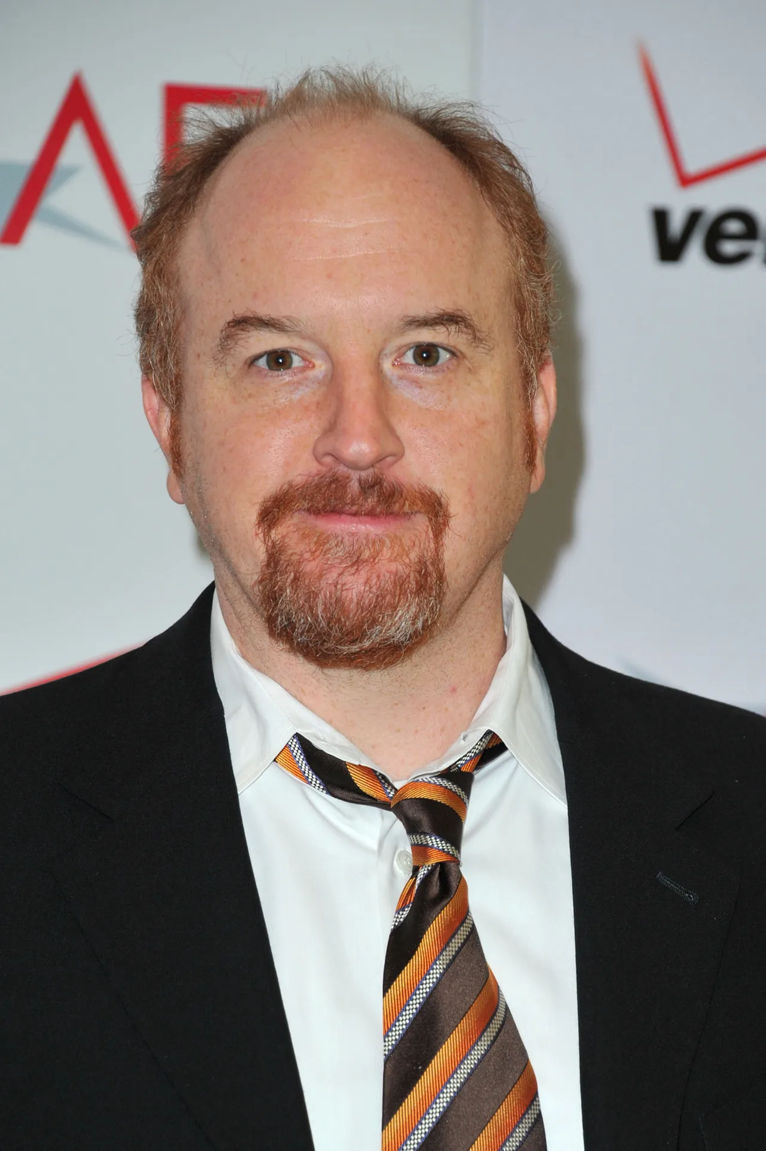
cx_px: 383
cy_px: 576
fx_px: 4792
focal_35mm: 150
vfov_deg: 13.7
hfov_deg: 9.1
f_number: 6.3
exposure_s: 1/80
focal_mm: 150
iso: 800
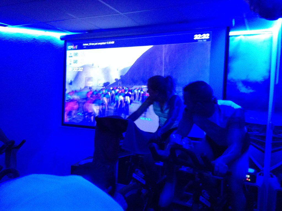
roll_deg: -3.4
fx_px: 268
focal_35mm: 33
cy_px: 106
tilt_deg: -4.7
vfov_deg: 42.8
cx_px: 141
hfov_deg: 55.4
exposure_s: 1/15
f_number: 2.4
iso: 250
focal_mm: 3.3
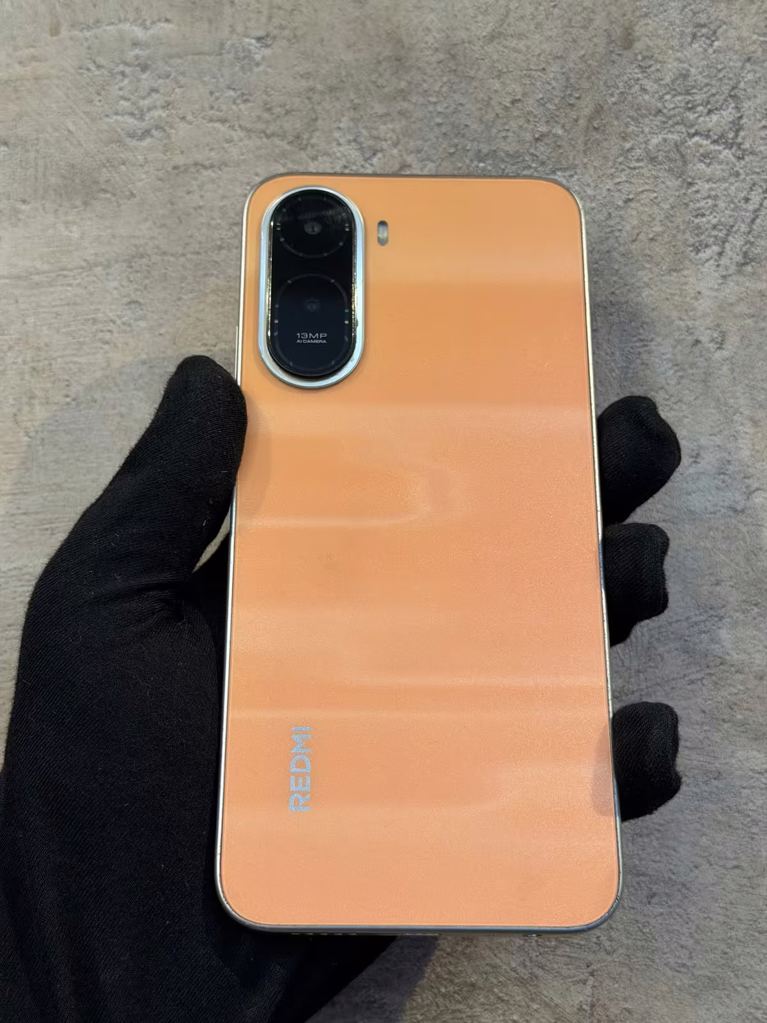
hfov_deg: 30.3
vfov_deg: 39.7
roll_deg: -2.8
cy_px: 512
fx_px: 1418
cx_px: 384
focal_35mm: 48
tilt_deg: +10.1
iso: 100
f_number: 1.78
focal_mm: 6.76
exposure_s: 1/50
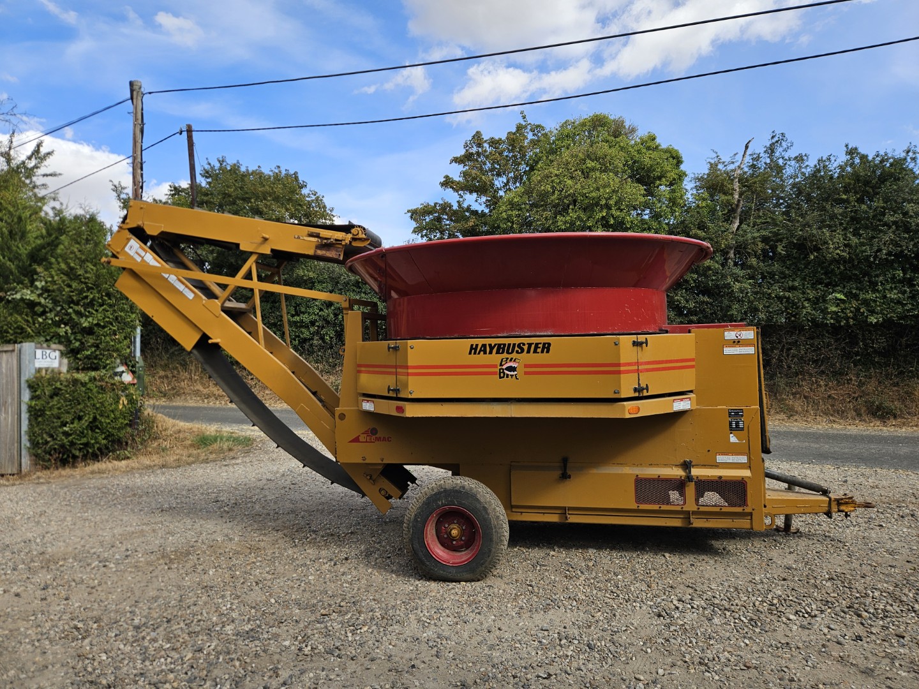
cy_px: 344
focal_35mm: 23
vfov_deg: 58.9
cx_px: 460
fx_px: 611
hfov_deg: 73.9
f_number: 1.8
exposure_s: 1/1011
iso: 25
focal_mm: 5.4
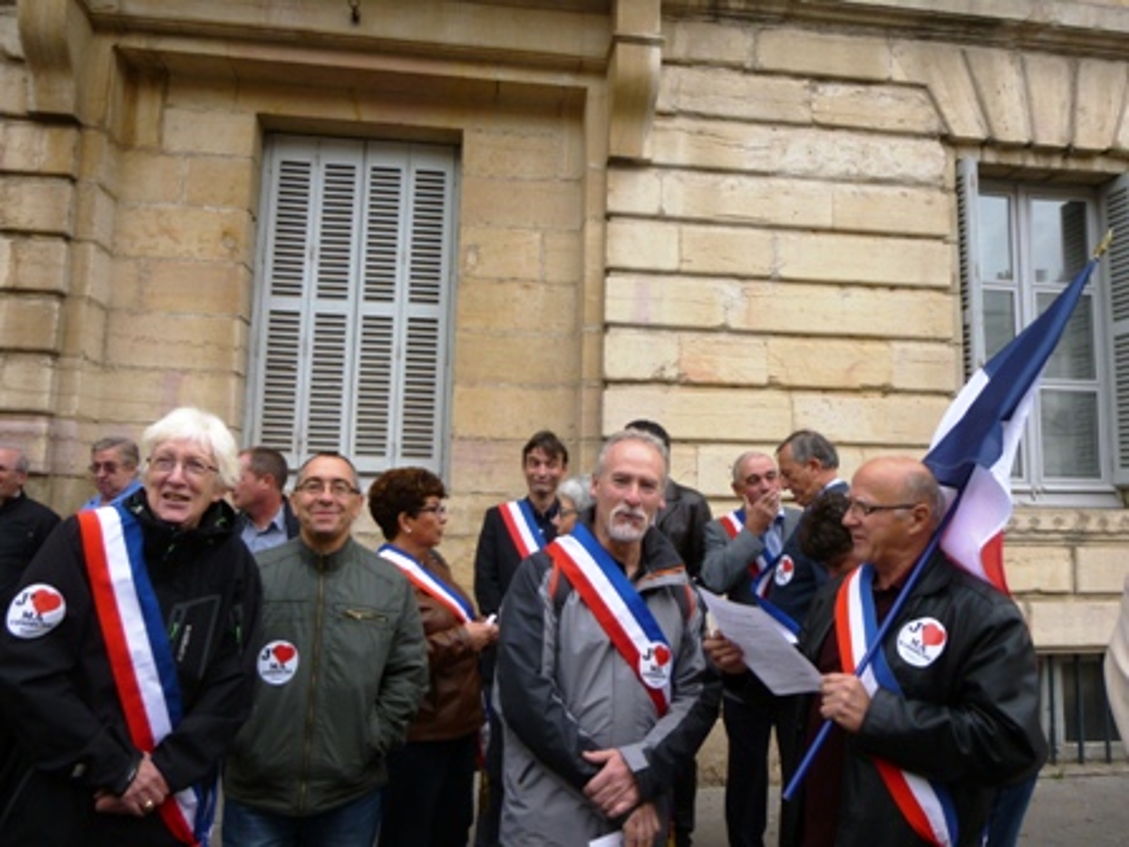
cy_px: 424
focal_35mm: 25
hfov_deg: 69.4
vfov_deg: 54.9
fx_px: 815
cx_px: 564
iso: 100
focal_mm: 4.5
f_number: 3.1
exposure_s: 1/320
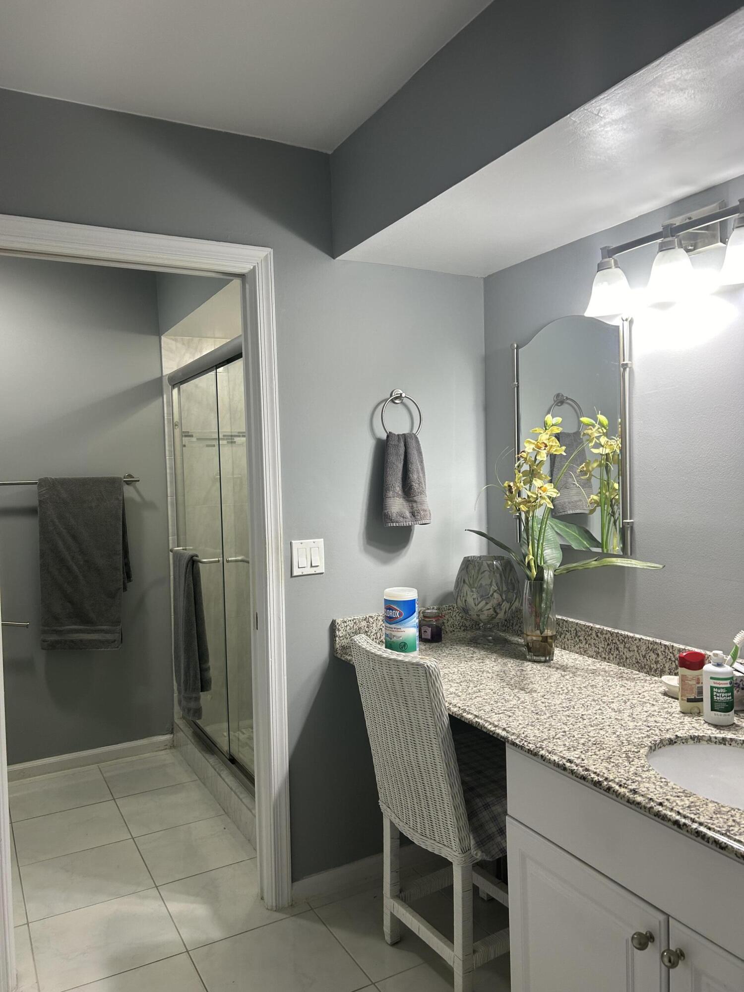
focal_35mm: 26
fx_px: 745
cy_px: 496
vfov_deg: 67.3
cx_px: 372
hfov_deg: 53.1
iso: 80
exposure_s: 1/120
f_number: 1.5
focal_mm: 5.7
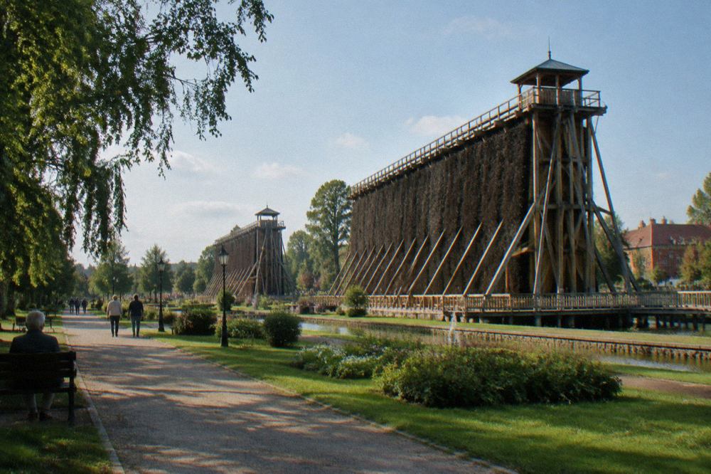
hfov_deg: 40.4
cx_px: 356
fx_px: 967
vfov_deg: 27.5
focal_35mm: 49
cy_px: 237
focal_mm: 49
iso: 500
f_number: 9
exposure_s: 1/320
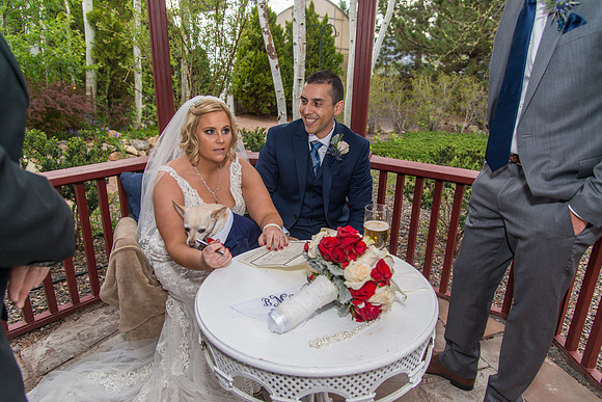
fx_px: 401
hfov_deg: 73.7
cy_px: 201
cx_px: 301
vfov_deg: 53.2
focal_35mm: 24
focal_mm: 24
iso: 400
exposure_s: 1/200
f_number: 4.5
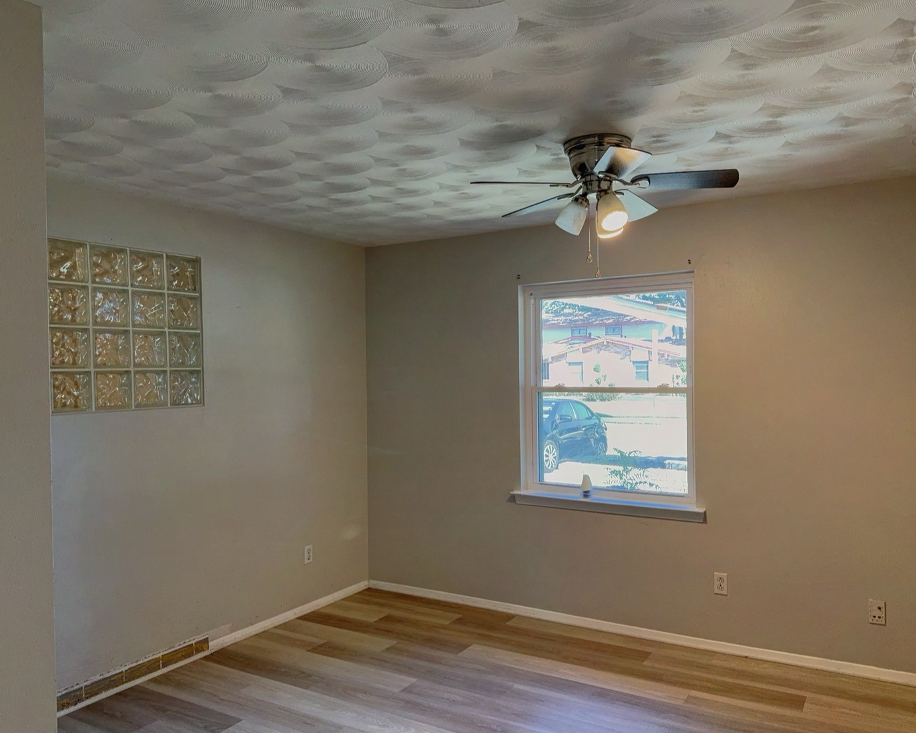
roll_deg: +1.2
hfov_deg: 66.0
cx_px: 486
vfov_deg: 54.9
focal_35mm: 26
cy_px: 372
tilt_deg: -1.0
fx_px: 705
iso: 200
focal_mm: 6.76
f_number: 1.78
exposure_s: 1/120
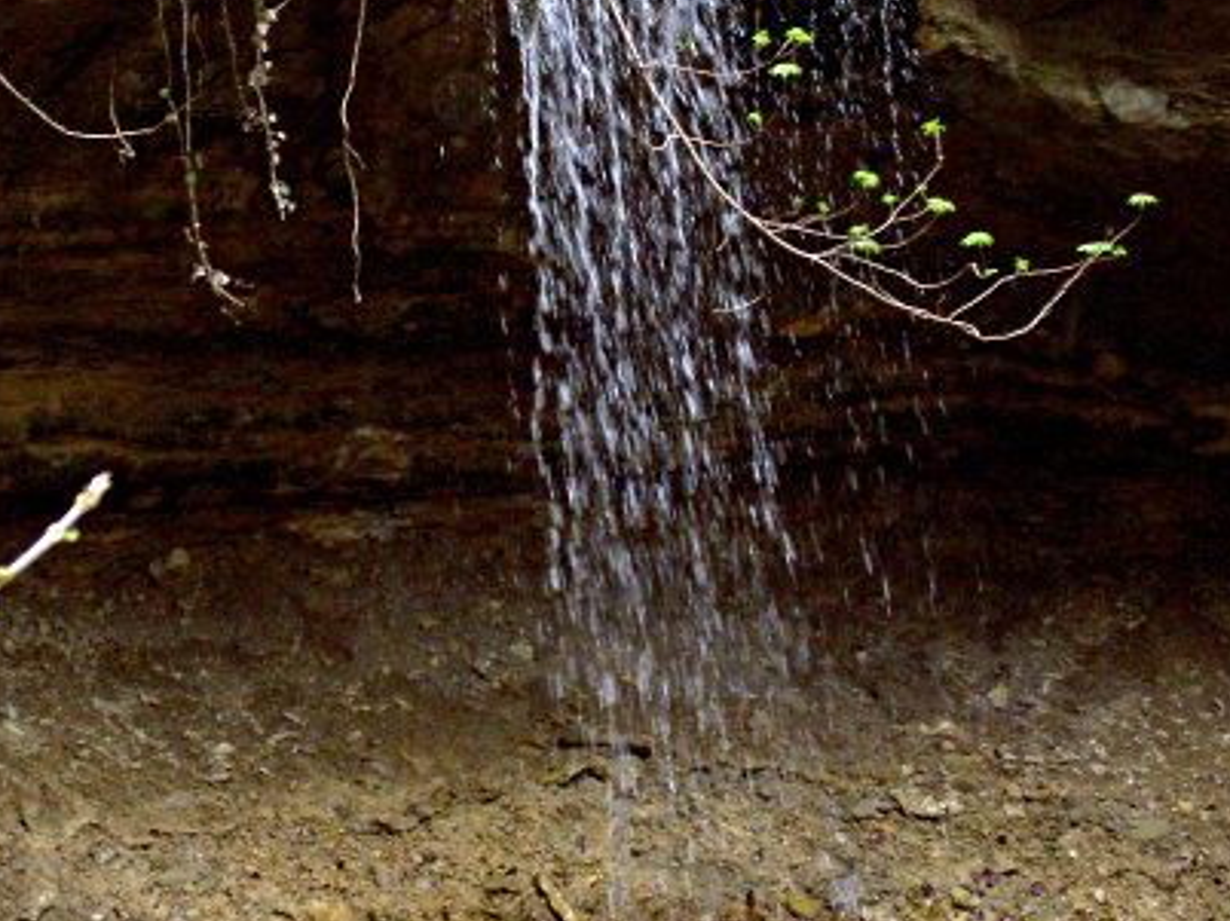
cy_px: 248
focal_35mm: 133
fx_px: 4723
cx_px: 542
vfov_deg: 11.1
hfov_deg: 14.8
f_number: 4.6
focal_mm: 14.7
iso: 200
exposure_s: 1/80
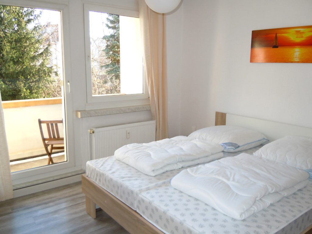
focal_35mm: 30
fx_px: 270
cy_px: 117
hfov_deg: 60.0
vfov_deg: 46.8
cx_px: 156
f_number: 3.5
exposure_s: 1/80
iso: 160
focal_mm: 5.4
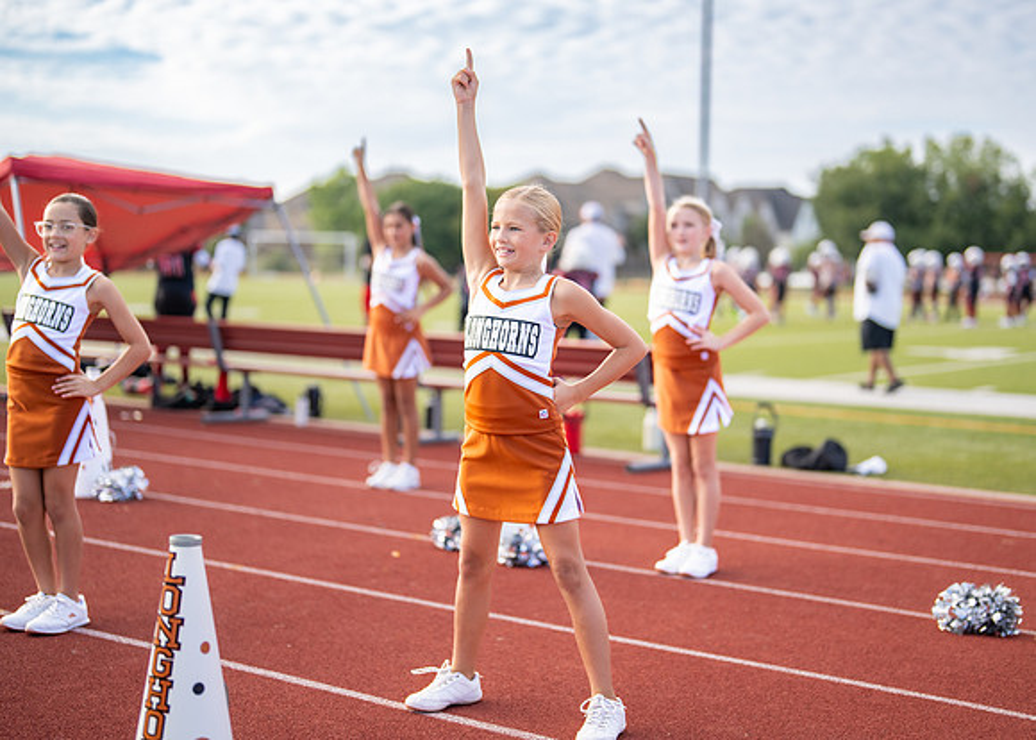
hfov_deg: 35.1
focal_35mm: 56
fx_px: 1640
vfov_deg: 25.4
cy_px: 347
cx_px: 521
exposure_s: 1/6400
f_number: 1.2
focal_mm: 50
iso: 200
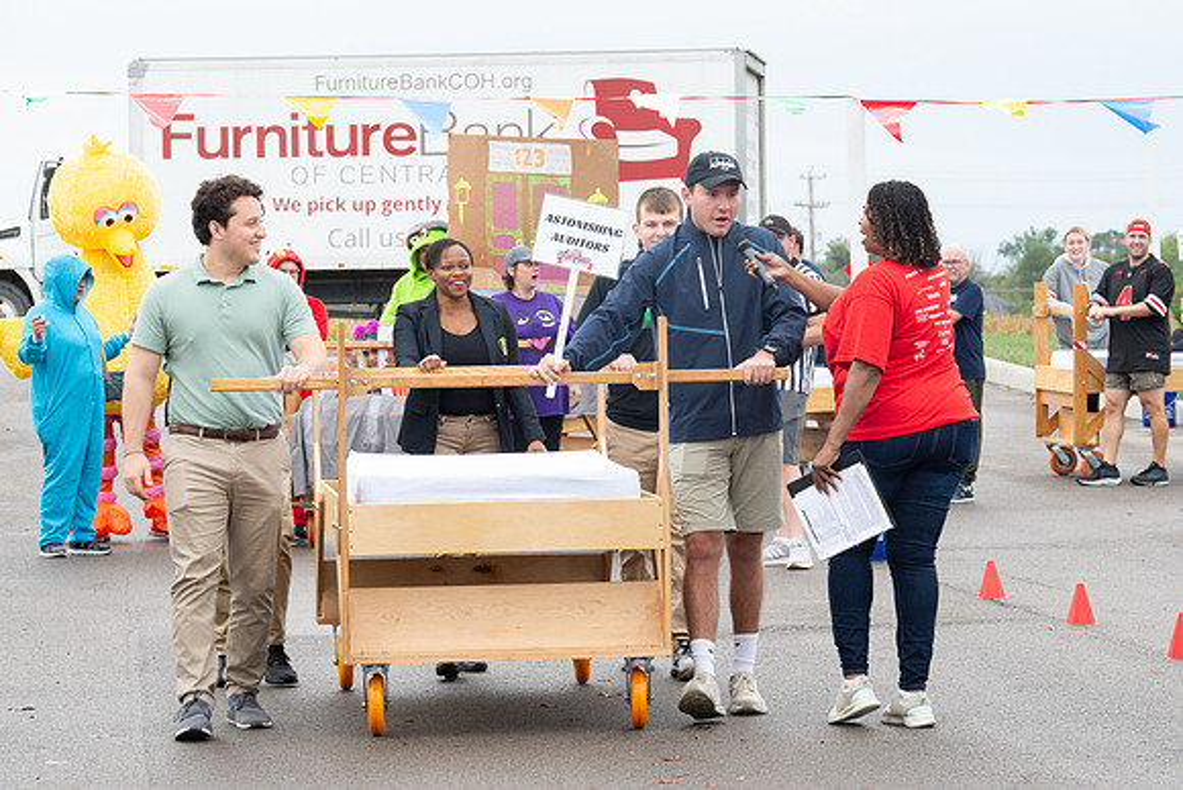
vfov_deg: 9.3
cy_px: 409
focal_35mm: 148
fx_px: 4868
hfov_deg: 13.9
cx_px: 632
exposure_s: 1/160
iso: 640
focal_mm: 135
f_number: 10
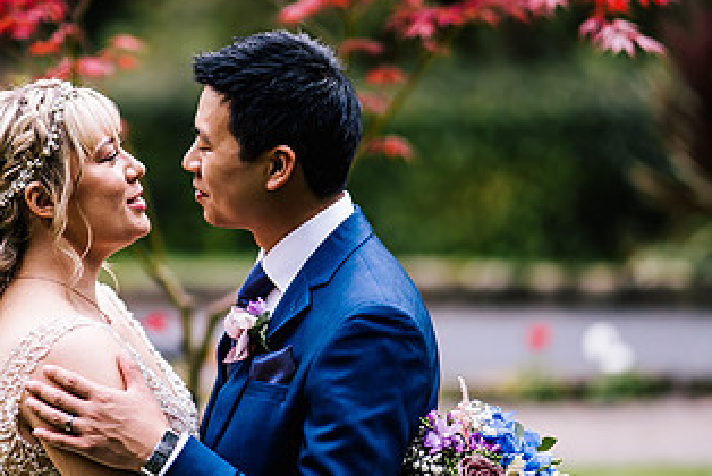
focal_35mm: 157
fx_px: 3108
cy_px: 244
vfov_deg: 8.8
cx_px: 218
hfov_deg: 13.0
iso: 500
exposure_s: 1/250
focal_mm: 85
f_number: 1.4
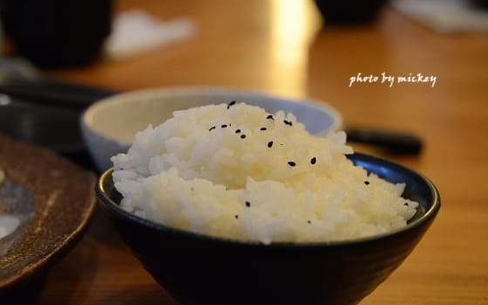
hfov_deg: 20.9
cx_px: 244
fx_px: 1324
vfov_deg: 13.2
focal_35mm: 100
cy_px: 150
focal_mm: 65
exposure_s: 1/80
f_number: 5
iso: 3200
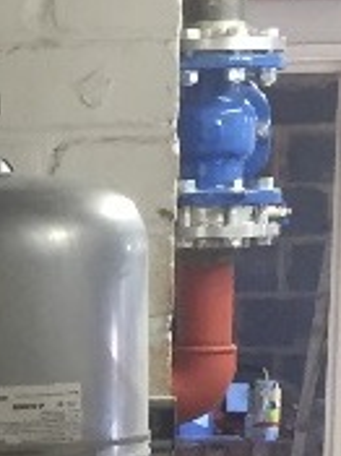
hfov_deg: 7.1
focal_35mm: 199
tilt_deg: -11.1
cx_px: -380
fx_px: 2617
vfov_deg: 9.6
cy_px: 756
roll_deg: +1.5
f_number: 2.2
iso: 125
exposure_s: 1/33
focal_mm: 4.15
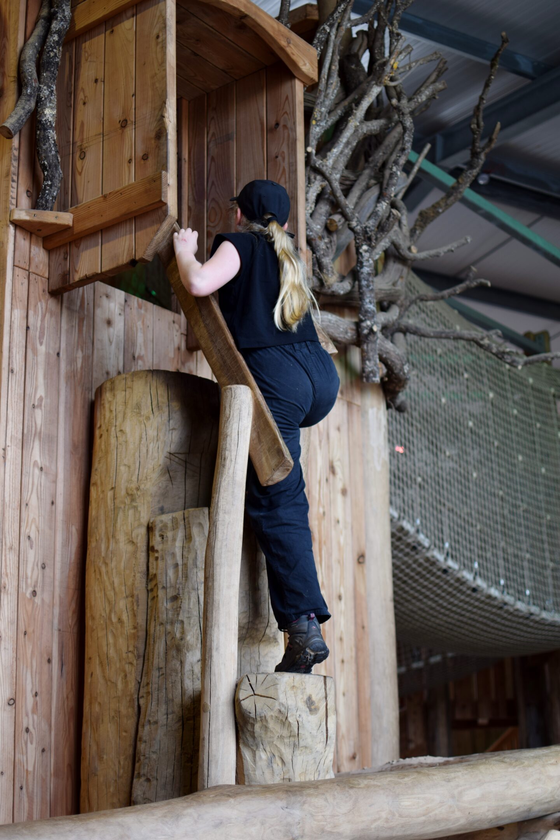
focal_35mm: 52
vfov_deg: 37.9
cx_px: 280
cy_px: 420
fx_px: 1225
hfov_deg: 25.8
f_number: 1.8
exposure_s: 1/200
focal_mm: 35
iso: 100
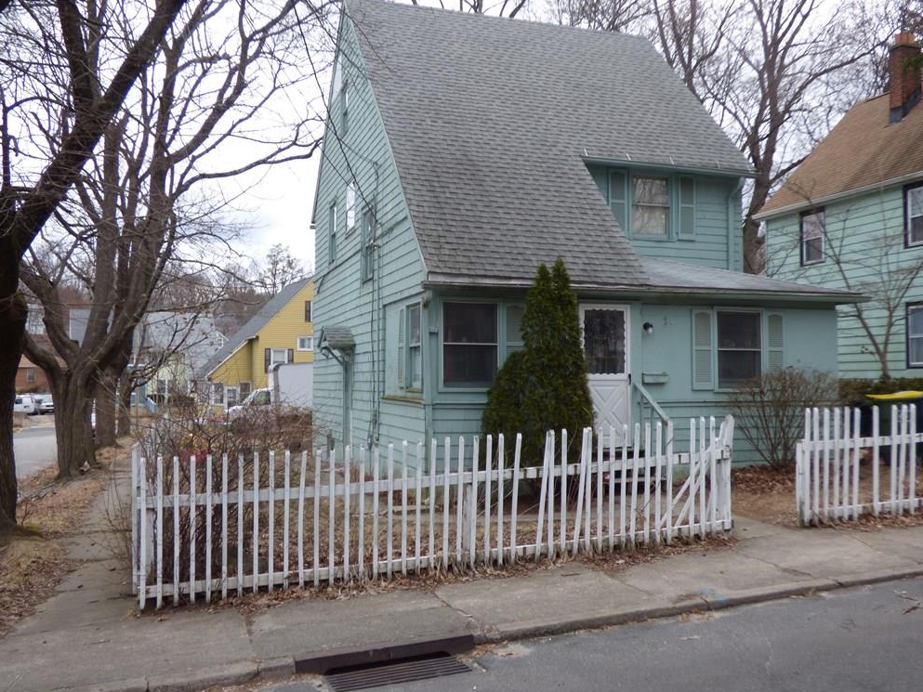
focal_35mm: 33
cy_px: 355
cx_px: 455
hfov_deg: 55.3
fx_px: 880
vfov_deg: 43.0
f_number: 3.3
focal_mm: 5.53
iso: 100
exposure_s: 1/100
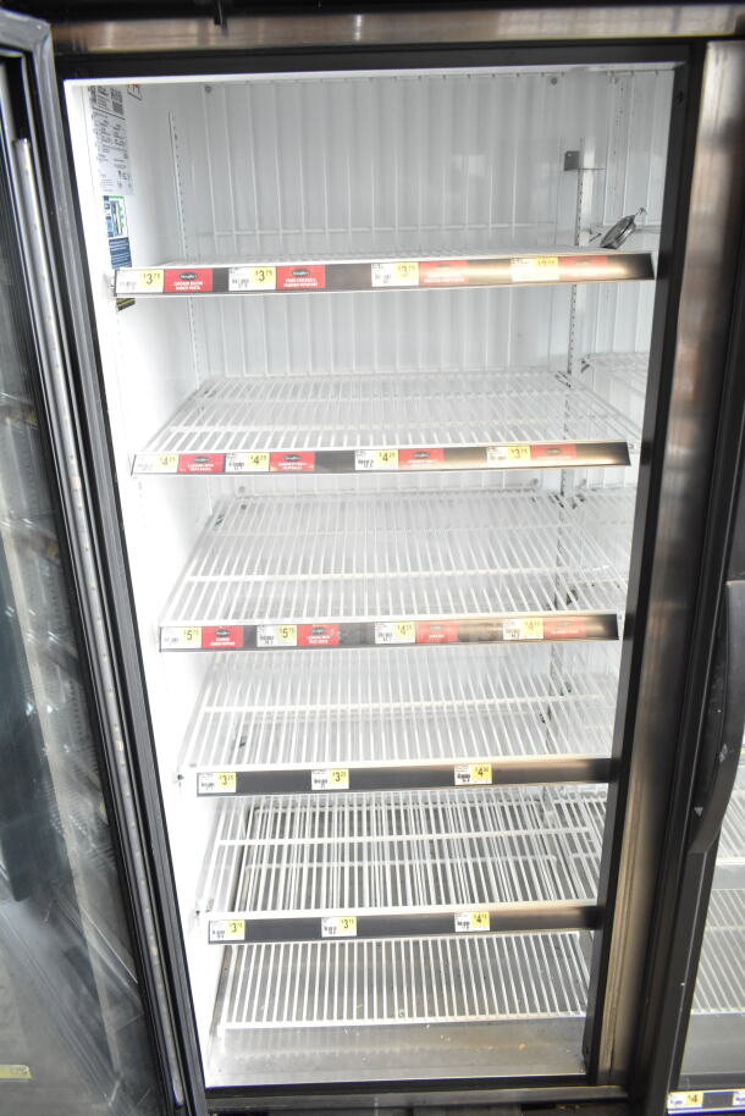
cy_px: 558
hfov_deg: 48.0
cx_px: 372
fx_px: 837
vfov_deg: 67.4
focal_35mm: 27
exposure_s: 1/60
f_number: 4
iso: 1600
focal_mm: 18
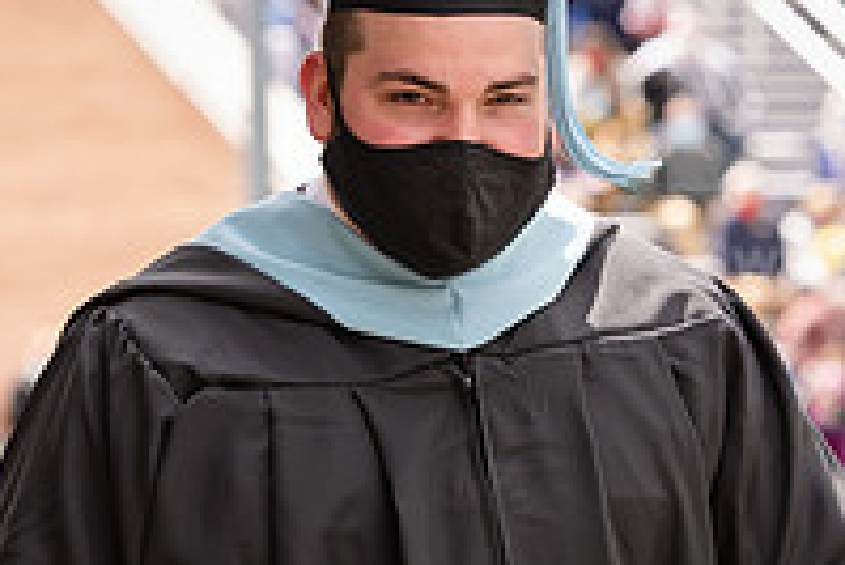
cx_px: 539
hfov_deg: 5.6
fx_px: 8573
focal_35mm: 365
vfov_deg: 3.8
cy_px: 350
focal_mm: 125
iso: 400
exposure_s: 1/500
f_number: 5.6
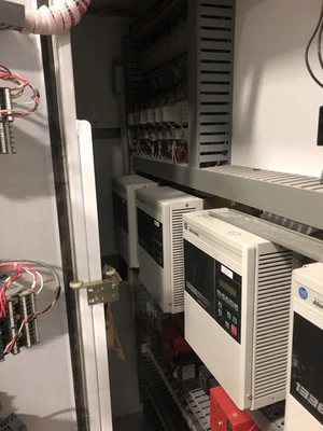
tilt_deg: -13.2
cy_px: 216
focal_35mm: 28
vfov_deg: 63.4
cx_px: 162
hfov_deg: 49.7
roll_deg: +1.6
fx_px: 348
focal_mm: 4
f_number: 1.8
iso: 100
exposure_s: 1/6
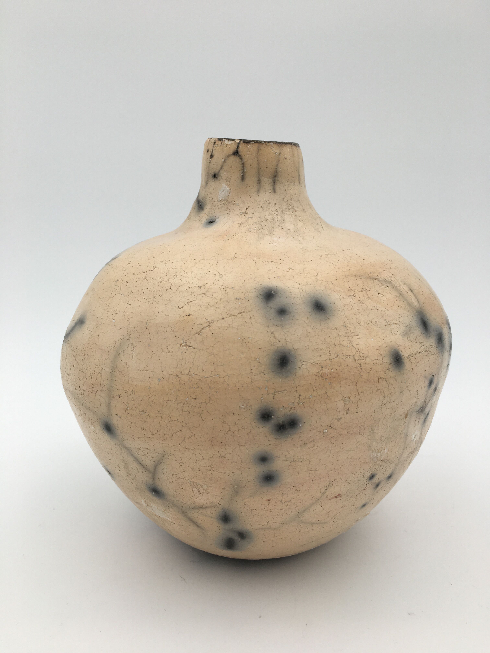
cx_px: 245
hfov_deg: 48.2
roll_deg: +0.2
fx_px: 547
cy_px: 326
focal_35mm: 29
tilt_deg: -11.1
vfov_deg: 61.7
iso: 25
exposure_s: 1/171
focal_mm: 4.15
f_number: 2.2
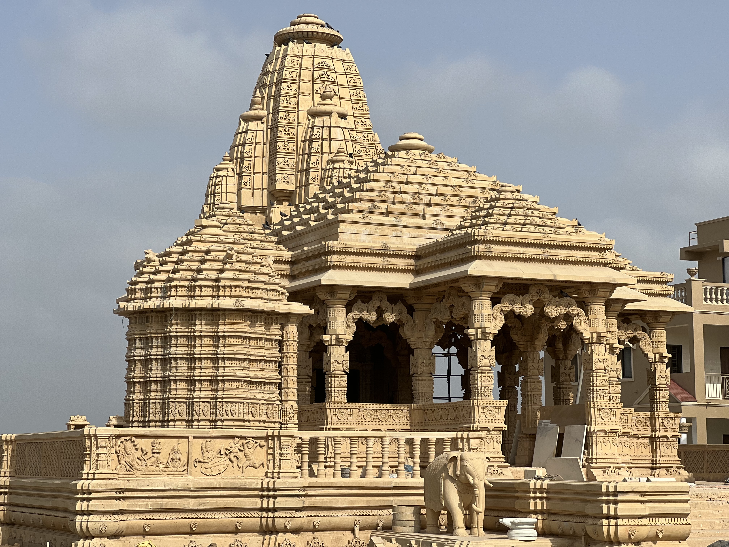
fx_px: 1622
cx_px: 364
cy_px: 274
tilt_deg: +7.7
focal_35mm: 77
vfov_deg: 19.1
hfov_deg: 25.3
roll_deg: +0.1
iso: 32
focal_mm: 9
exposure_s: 1/1107
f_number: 2.8
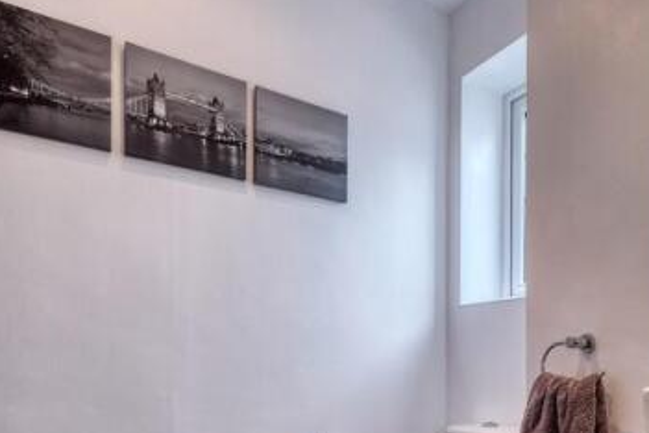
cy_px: 362
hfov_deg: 59.4
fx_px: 505
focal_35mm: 28
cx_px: 535
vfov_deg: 43.6
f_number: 8
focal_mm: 10
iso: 250
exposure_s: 1/13
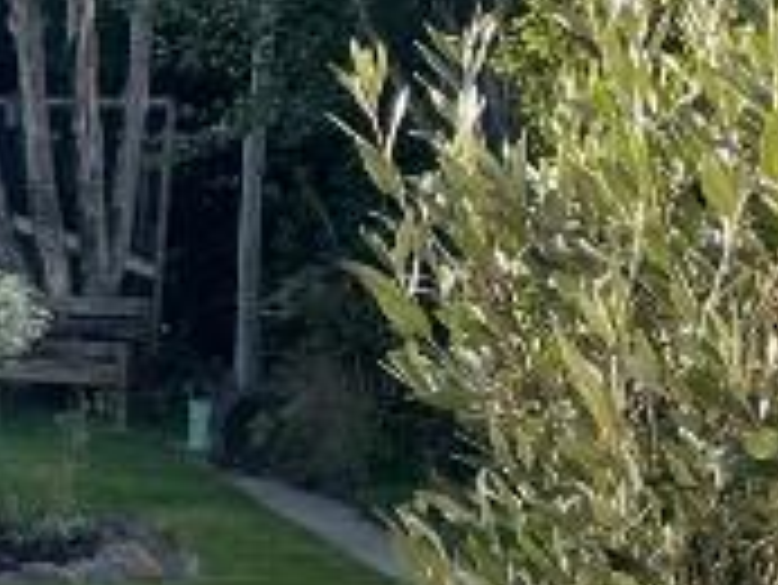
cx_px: -414
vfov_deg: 9.6
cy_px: 392
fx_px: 3464
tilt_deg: -2.5
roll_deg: -0.4
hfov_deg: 12.2
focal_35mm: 154
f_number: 1.6
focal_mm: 4.2
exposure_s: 1/553
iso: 32
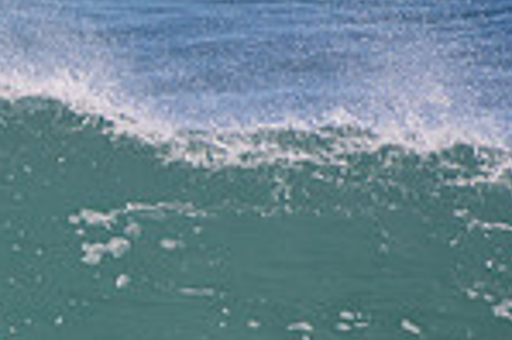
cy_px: 414
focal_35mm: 2340
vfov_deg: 0.6
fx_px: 33243
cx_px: -285
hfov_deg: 0.9
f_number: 5.6
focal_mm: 400
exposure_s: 1/1250
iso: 250
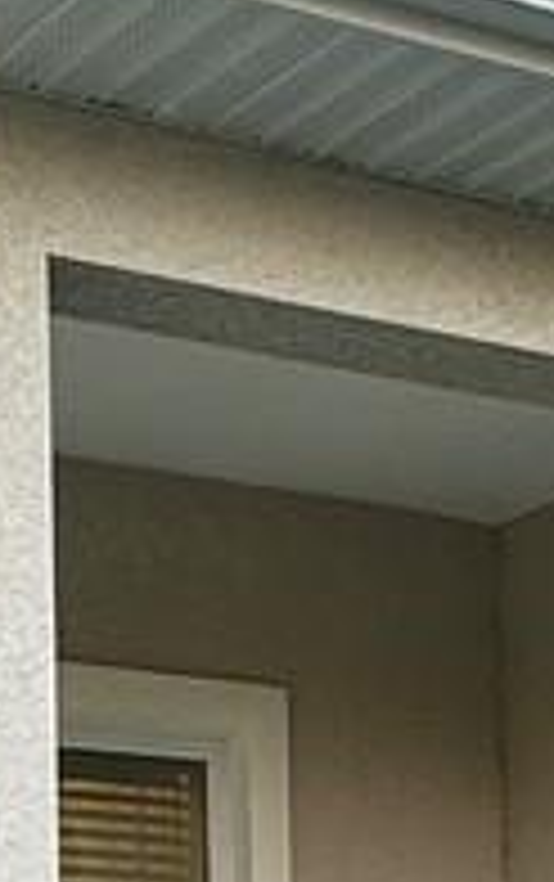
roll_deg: +1.1
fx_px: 2914
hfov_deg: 10.9
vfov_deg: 16.3
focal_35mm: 121
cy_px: 1134
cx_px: 225
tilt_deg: +3.7
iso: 40
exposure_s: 1/99
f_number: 2.2
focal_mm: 2.22
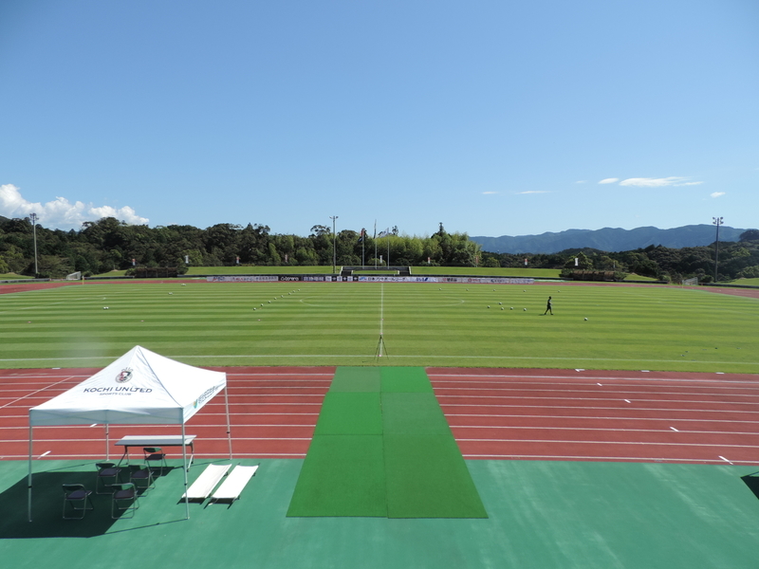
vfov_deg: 56.8
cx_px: 380
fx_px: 526
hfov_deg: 71.6
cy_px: 284
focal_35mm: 24
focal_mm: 4.3
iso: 80
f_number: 3
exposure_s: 1/1250
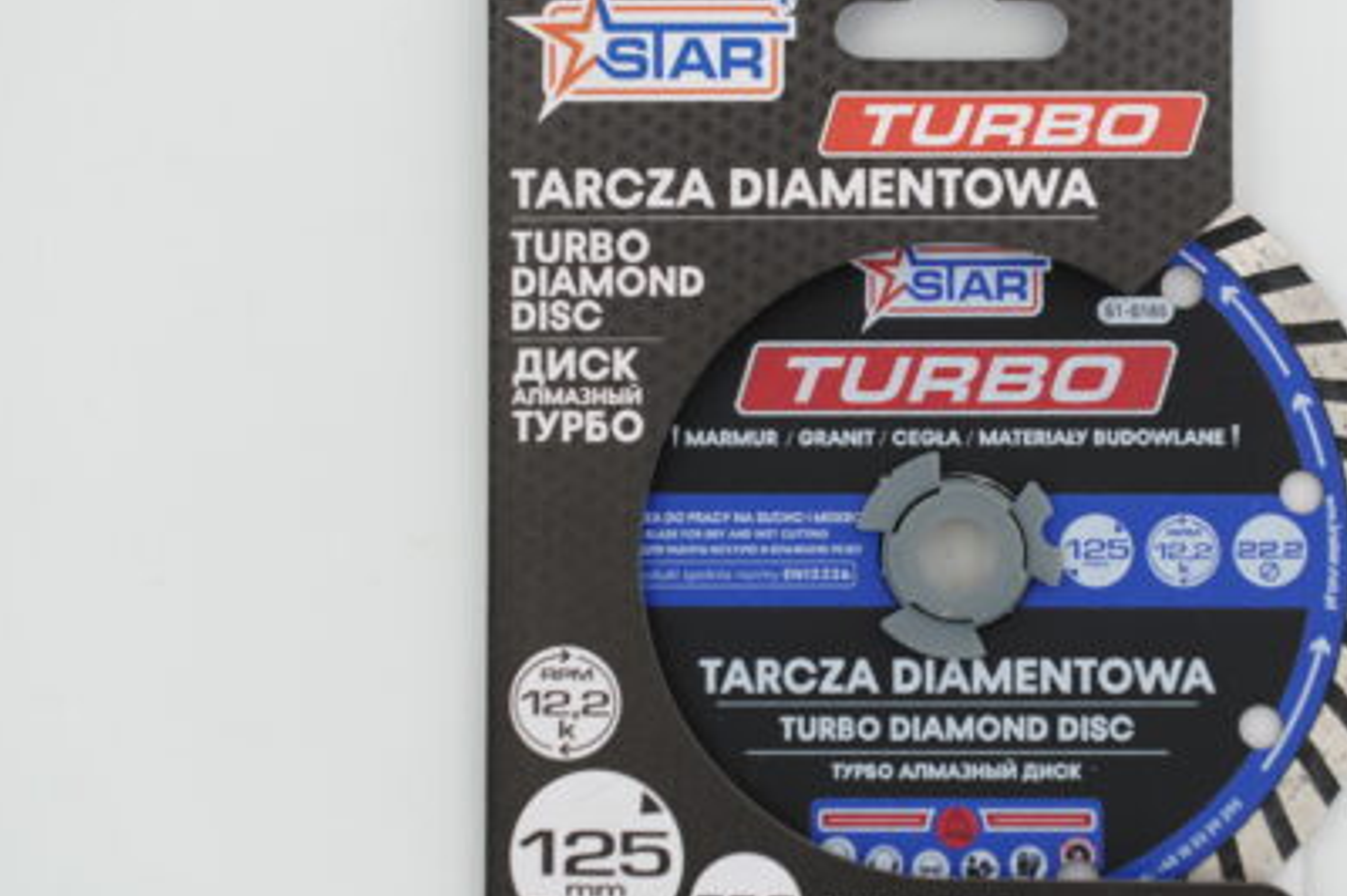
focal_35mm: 105
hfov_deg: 19.4
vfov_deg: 13.0
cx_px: 879
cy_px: 477
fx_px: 3925
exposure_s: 1/320
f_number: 5
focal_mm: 70
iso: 200
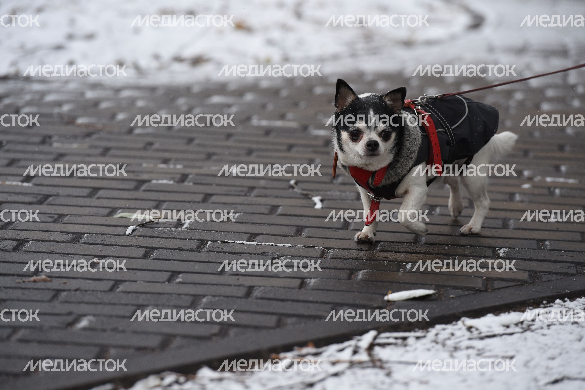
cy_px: 195
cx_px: 292
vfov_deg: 6.9
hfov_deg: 10.3
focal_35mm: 200
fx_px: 3248
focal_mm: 200
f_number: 5
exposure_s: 1/800
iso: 2500
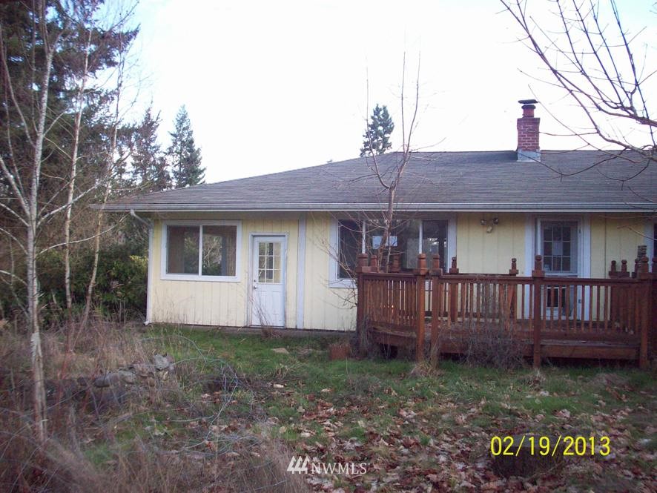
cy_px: 246
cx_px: 328
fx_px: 702
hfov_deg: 50.1
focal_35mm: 37
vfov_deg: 38.7
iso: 200
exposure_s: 1/462
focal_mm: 6.2
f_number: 2.8
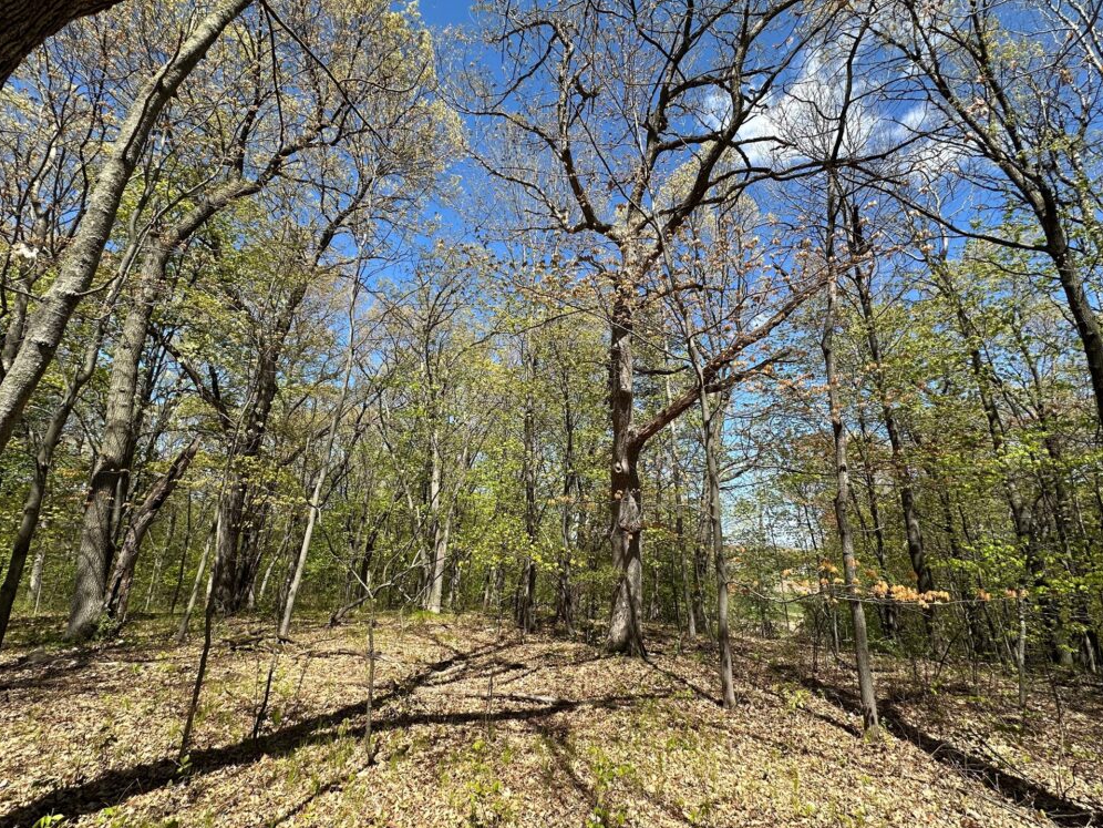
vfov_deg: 81.7
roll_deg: -2.4
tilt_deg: +14.3
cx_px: 530
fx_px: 478
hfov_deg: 98.1
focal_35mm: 15
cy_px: 425
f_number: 2.2
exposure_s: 1/882
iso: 40
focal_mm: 2.22
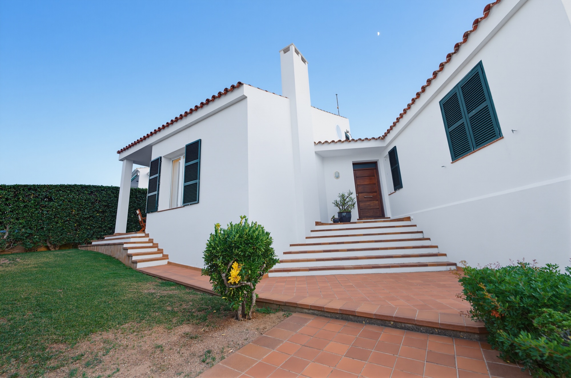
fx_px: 222
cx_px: 286
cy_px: 189
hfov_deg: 104.4
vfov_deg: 80.9
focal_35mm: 14
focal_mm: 14
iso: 100
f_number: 4
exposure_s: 1/13
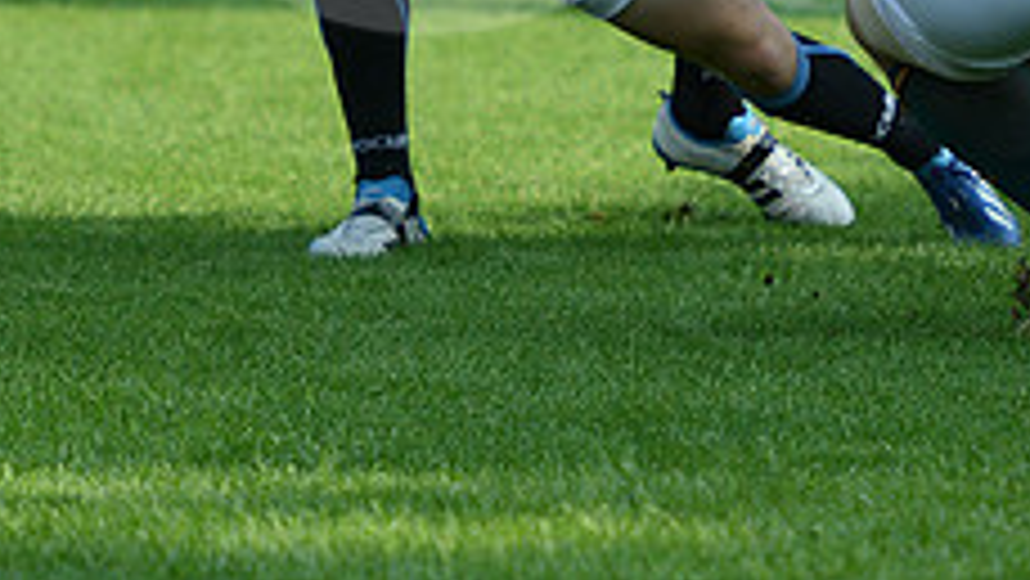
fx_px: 12704
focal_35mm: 465
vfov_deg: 2.6
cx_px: 1196
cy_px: -286
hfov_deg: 4.6
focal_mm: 175
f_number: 2.8
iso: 250
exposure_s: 1/1250
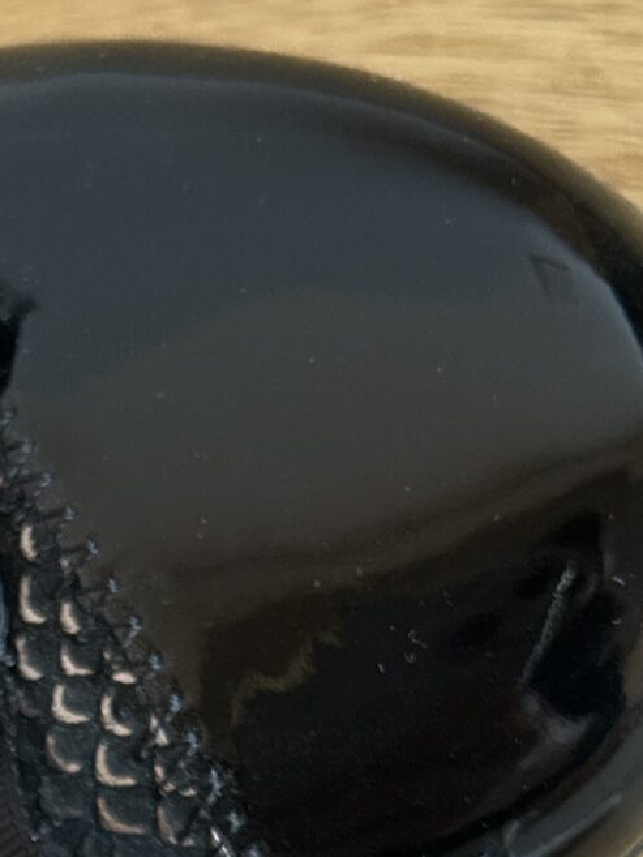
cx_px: -85
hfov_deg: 17.5
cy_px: 1071
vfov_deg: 22.0
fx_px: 2005
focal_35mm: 81
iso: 800
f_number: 1.5
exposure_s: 1/30
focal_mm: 5.7
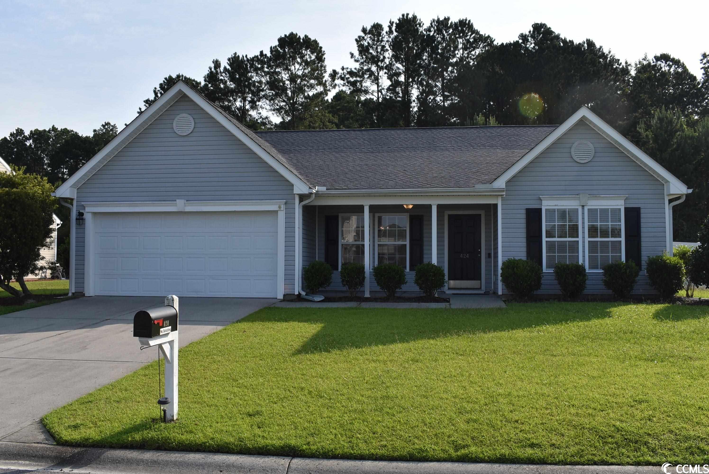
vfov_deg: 40.0
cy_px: 237
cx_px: 354
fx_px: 650
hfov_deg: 57.2
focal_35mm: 33
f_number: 9
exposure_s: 1/200
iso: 100
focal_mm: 22
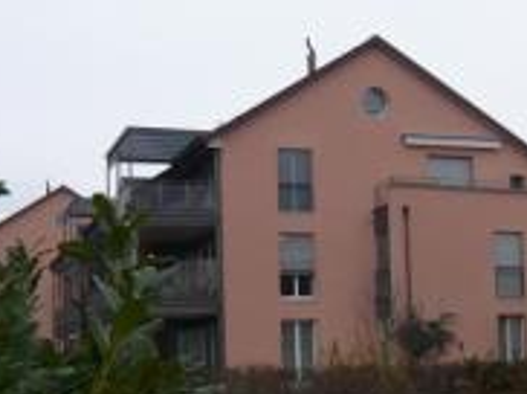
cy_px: 249
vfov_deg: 21.2
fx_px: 1049
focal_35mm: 69
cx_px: 371
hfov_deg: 27.9
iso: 100
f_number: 2.8
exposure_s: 1/250
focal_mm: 4.6
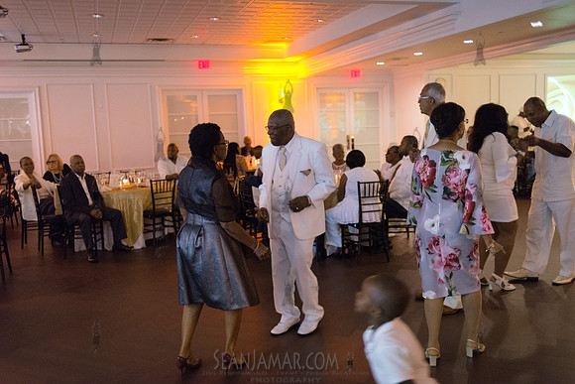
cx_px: 288
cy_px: 192
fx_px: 559
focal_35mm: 35
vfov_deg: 37.9
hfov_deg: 54.4
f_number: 2
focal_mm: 35
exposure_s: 1/60
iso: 4000
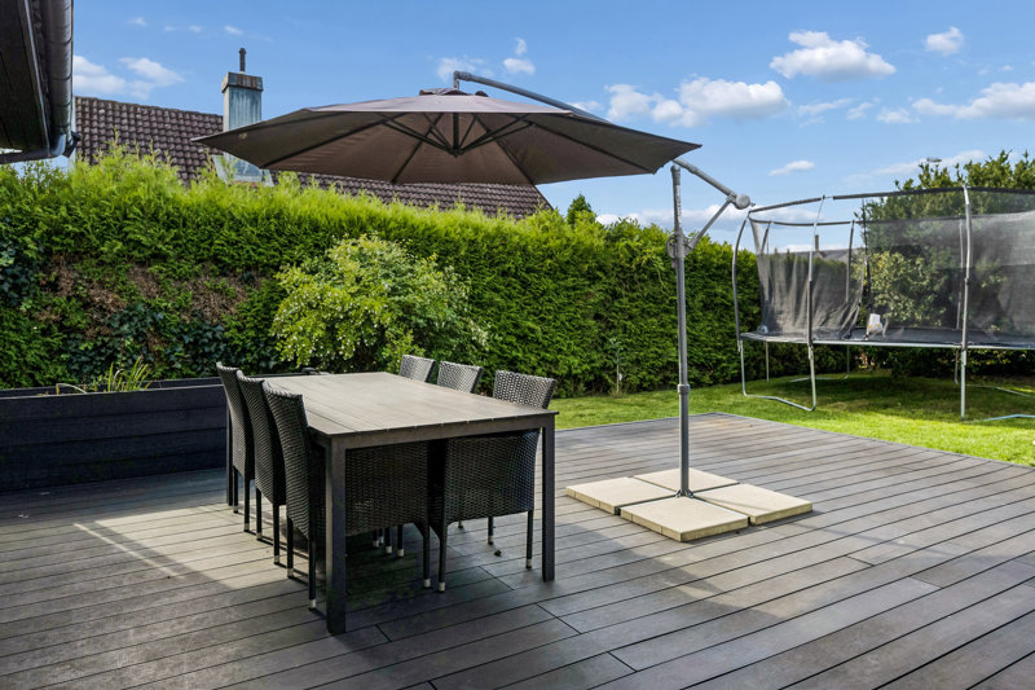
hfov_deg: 76.1
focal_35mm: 23
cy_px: 345
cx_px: 518
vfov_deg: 55.1
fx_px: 661
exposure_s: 1/800
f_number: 6.3
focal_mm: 23
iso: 400
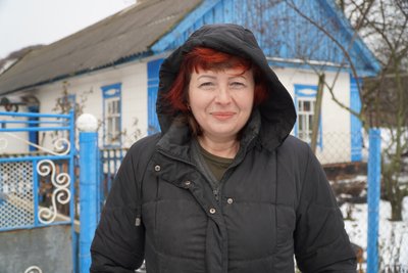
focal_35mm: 40
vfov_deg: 33.0
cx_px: 204
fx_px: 459
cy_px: 136
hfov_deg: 47.9
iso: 160
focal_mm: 27
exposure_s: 1/160
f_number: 4
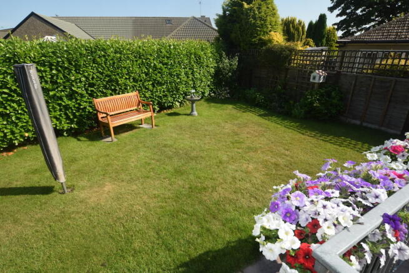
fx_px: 205
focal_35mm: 18
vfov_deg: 67.4
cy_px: 136
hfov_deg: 90.0
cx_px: 204
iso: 100
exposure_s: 1/200
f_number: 8
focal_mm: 12
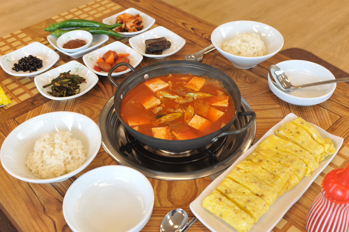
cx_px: 174
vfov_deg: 41.1
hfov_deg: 58.7
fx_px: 310
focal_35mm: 32
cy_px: 116
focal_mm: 32
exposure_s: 1/100
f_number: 5.6
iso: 800
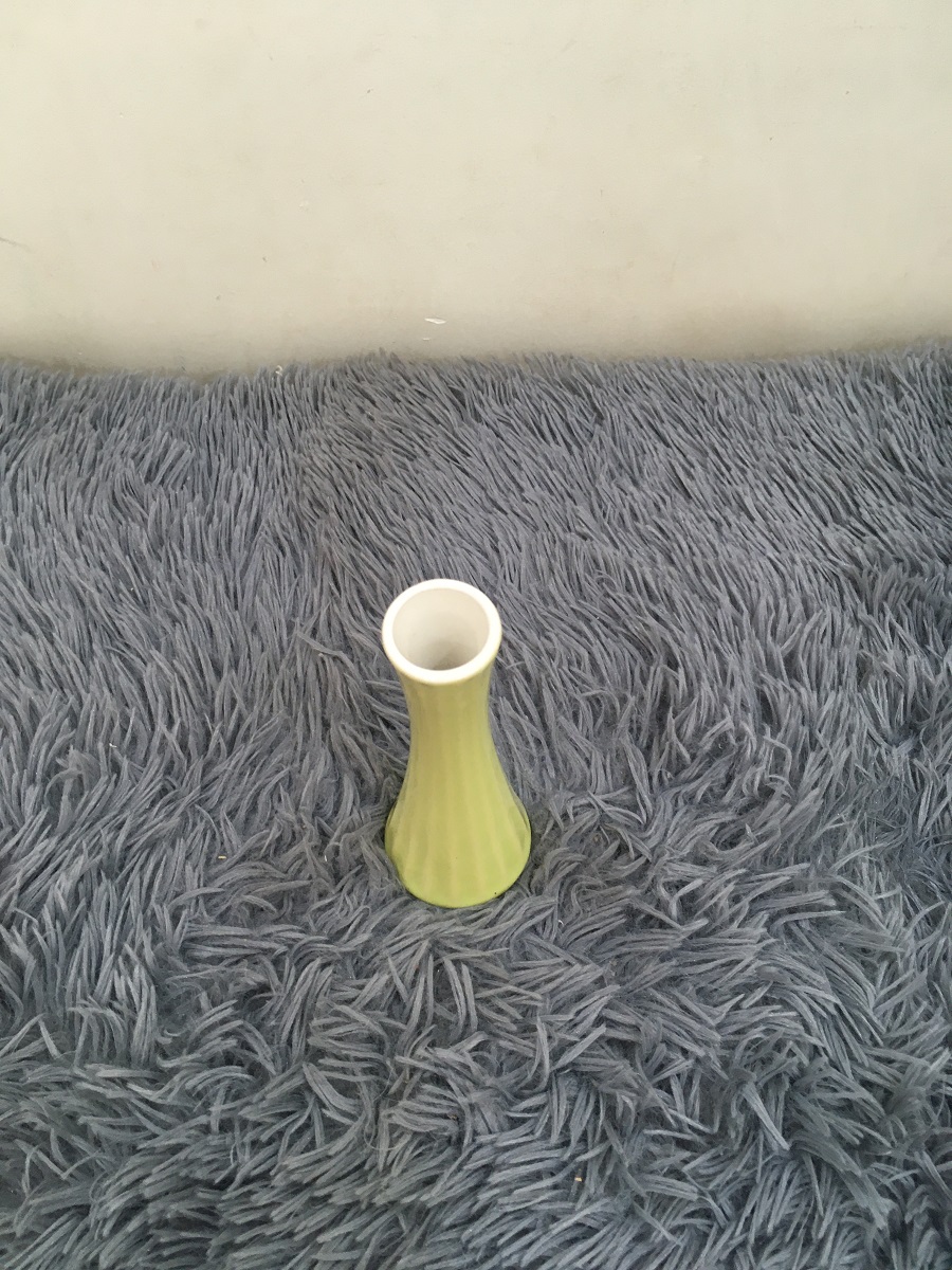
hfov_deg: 48.2
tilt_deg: -55.9
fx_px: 1063
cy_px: 635
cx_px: 476
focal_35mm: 29
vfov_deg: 61.7
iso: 80
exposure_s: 1/33
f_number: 2.2
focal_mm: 4.15
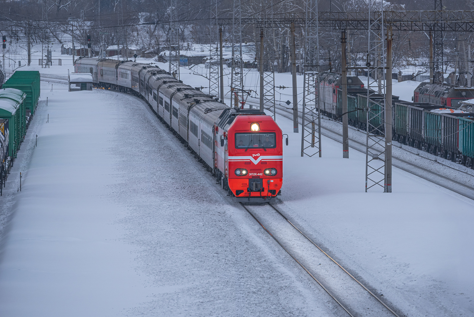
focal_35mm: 250
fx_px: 3293
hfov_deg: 8.2
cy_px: 158
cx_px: 237
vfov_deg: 5.5
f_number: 6.3
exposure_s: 1/400
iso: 400
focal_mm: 250
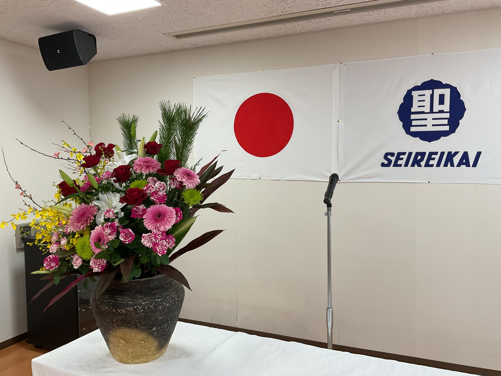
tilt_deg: -4.5
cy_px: 188
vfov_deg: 48.2
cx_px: 250
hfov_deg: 61.7
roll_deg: +0.3
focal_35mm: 29
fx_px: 420
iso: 64
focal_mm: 3
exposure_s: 1/120
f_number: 1.8
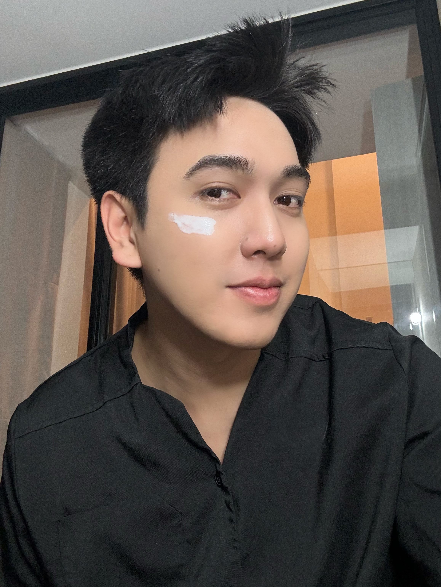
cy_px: 294
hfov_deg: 46.8
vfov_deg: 60.0
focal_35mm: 30
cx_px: 220
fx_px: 510
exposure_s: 1/50
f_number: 1.9
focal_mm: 2.7
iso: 160
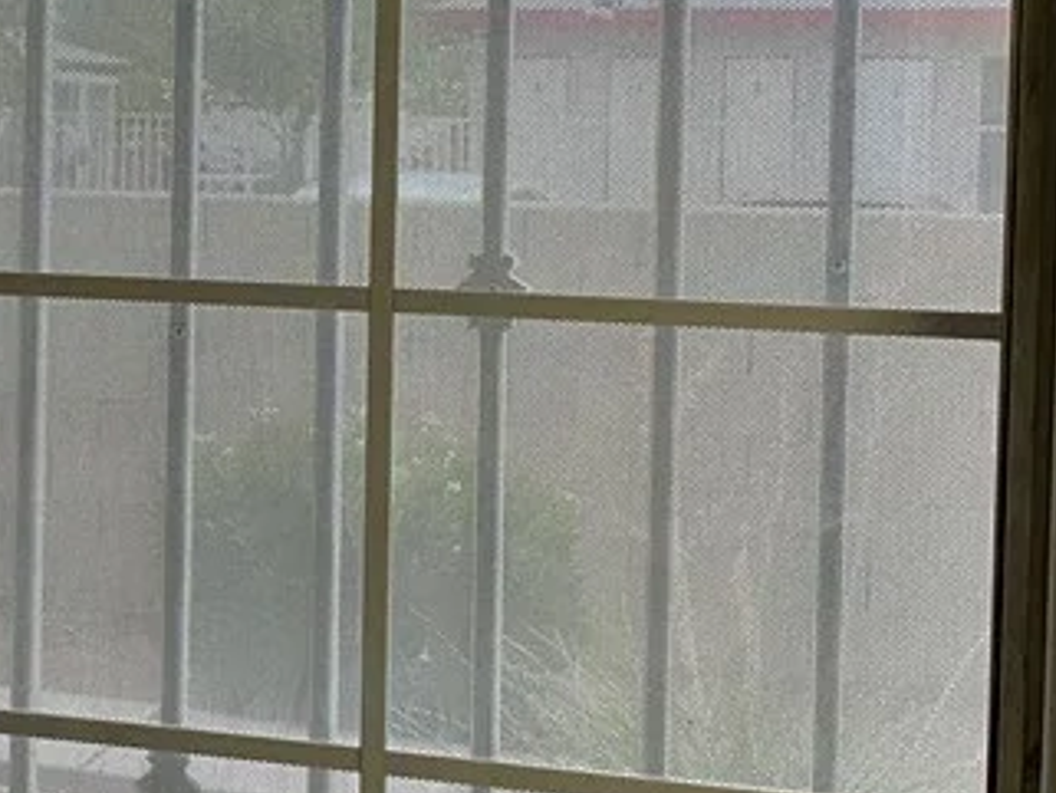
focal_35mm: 83
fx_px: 2533
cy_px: 234
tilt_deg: -2.1
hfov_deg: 22.9
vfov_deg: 17.7
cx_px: 95
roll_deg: -1.3
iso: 320
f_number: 1.8
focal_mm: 4.25
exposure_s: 1/60
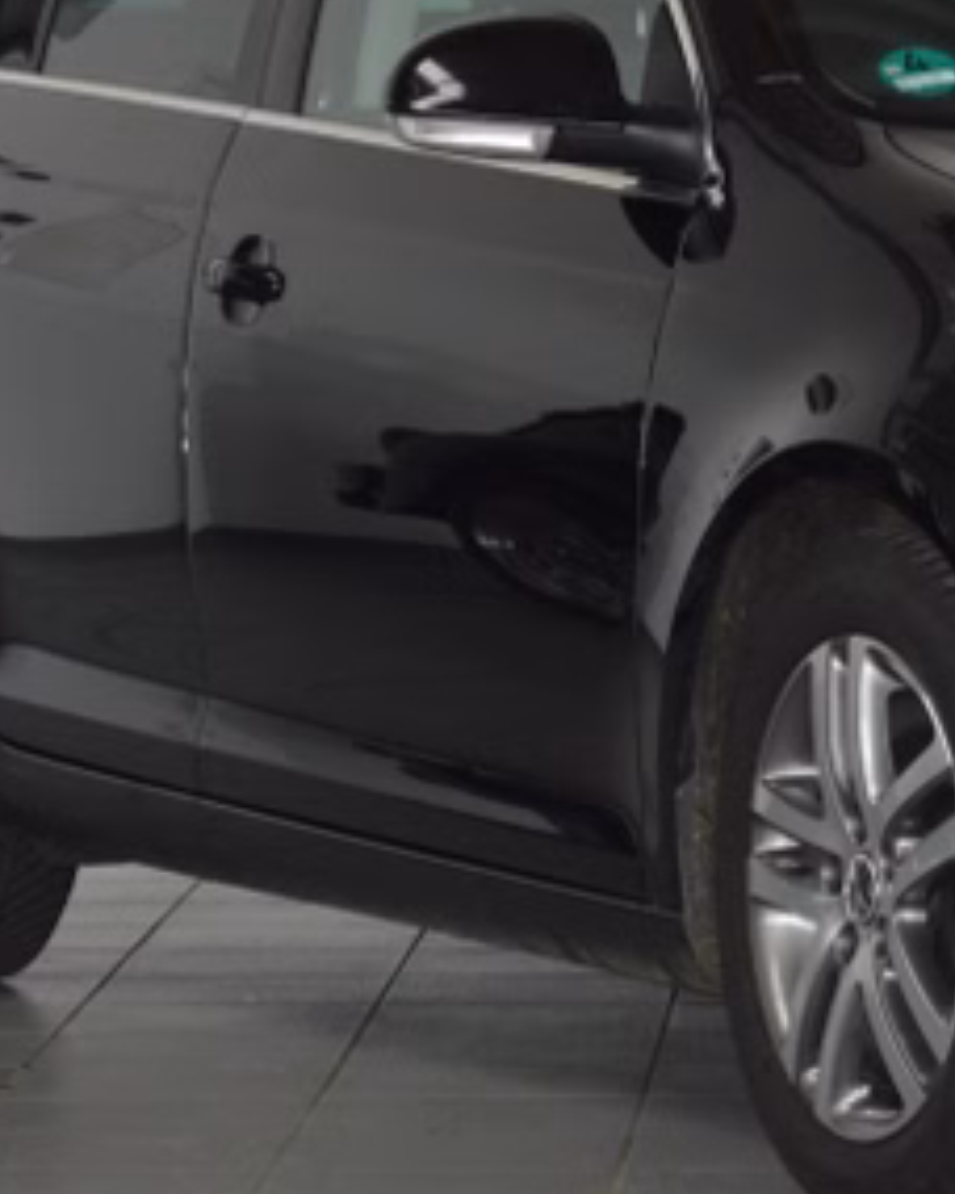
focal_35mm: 261
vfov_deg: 7.4
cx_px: 1223
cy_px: 511
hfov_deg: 5.9
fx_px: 9221
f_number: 5.3
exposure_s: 1/80
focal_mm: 66
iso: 400
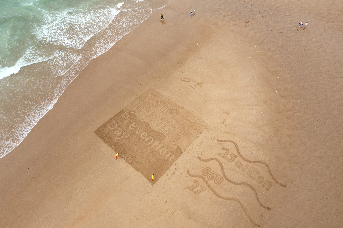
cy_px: 114
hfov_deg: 65.5
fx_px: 267
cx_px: 172
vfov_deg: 46.4
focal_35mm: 28
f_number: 5
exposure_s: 1/240
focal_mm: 10.26
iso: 100
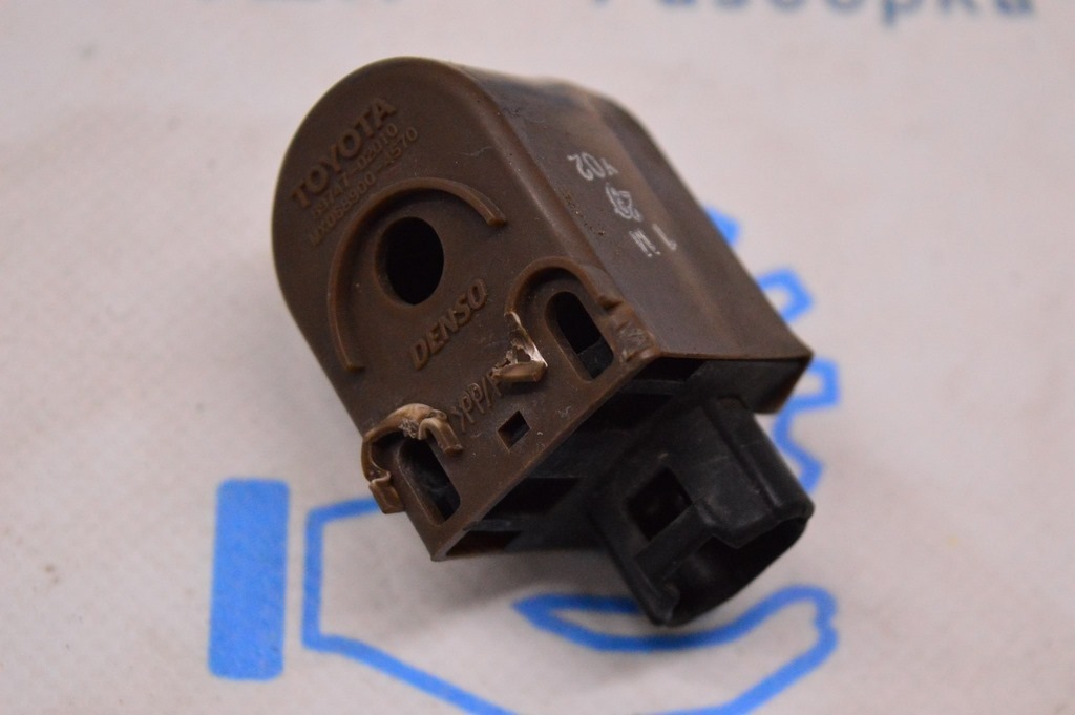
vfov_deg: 16.5
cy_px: 358
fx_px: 2462
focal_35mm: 82
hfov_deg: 24.6
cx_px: 538
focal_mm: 55
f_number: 5.6
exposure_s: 1/320
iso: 3200
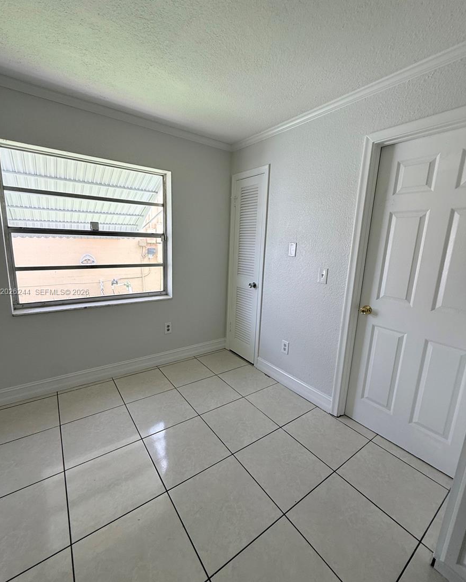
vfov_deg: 96.8
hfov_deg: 84.1
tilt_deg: -11.5
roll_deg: -2.5
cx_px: 230
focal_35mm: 15
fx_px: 258
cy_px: 292
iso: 64
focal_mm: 2.22
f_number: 2.2
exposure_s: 1/117
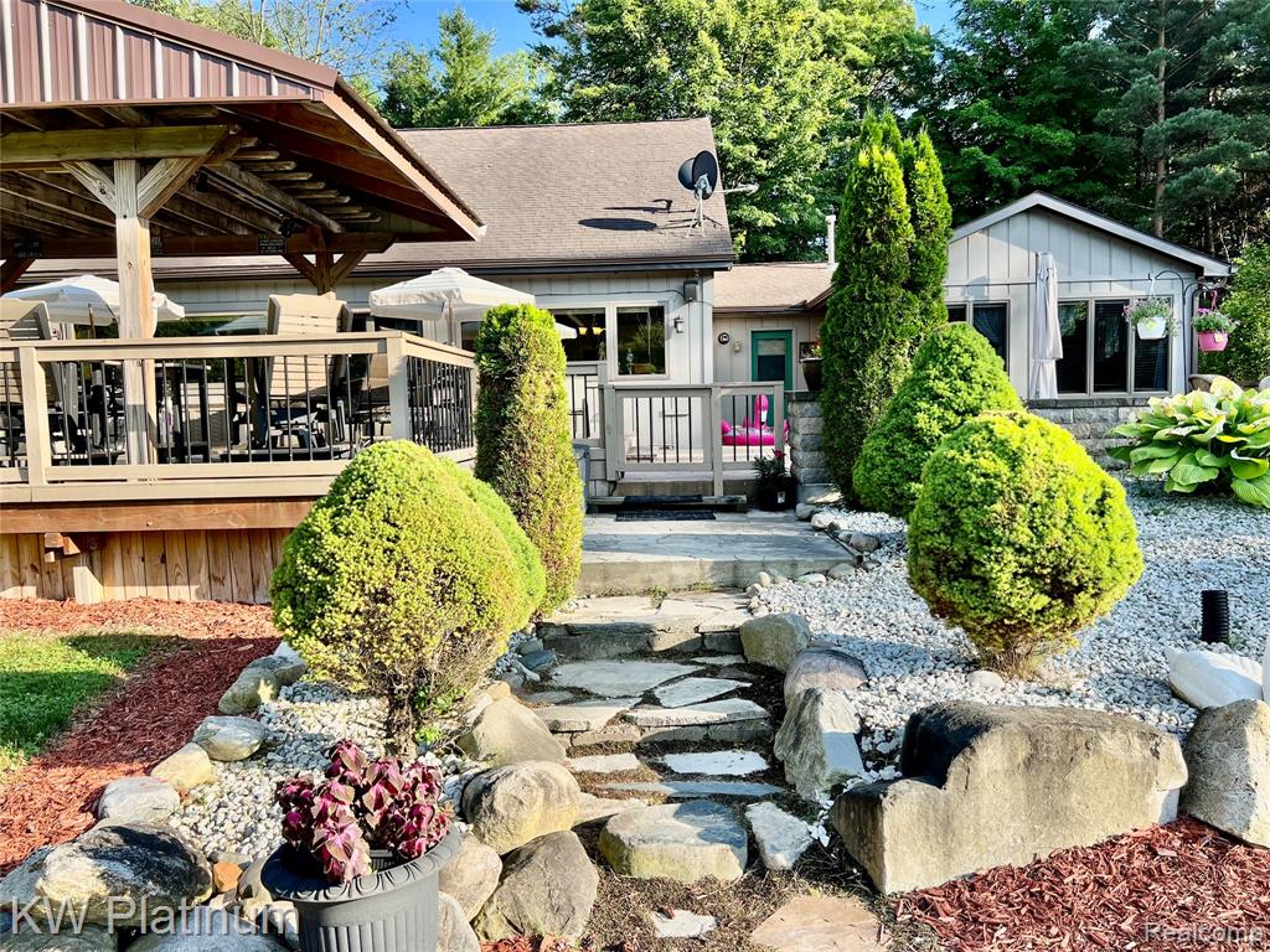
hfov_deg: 67.3
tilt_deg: -4.0
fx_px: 954
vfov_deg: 53.1
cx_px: 635
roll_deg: +1.7
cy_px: 476
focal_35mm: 26
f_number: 1.5
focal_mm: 5.7
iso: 50
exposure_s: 1/991
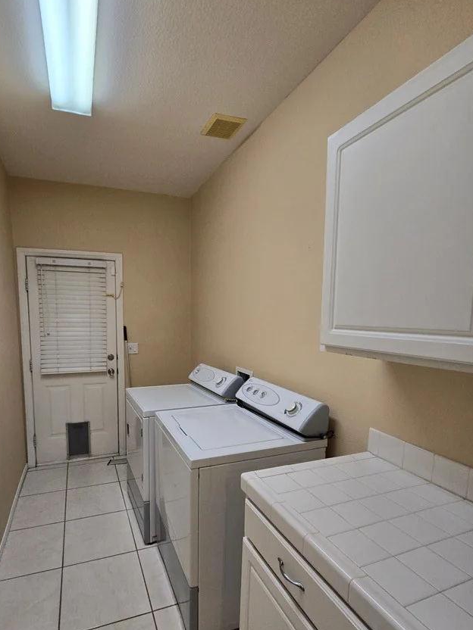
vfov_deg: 94.0
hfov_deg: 77.1
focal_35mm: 16
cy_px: 354
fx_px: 292
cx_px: 187
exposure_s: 1/60
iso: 80
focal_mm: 2.2
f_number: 2.2
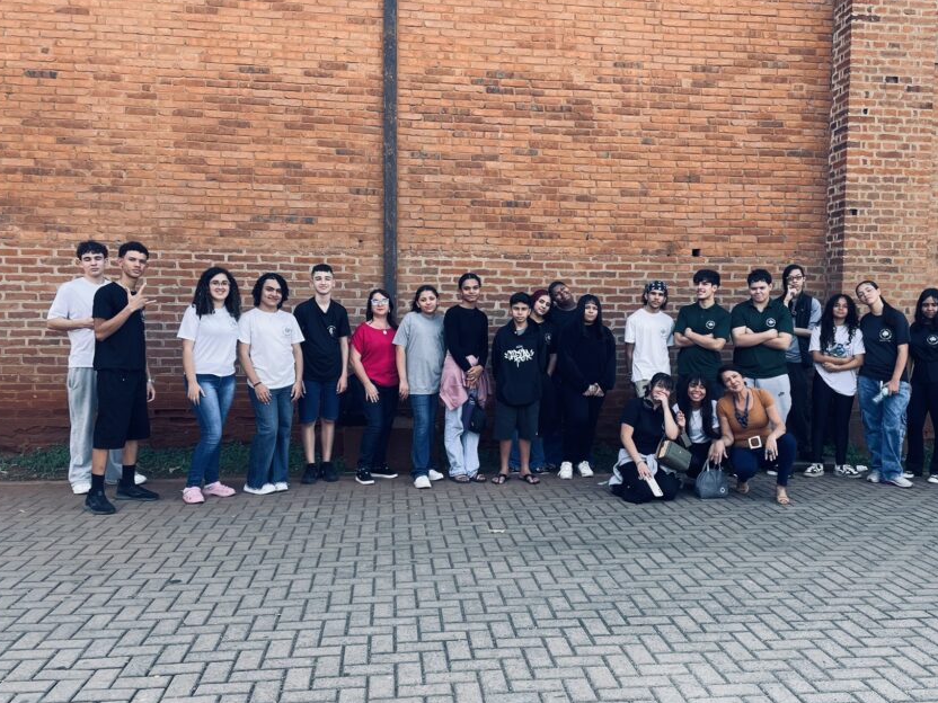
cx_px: 525
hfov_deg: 56.7
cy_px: 363
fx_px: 867
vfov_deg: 44.2
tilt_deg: -3.3
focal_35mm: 32
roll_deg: -0.8
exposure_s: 1/299
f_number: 1.6
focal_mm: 4.2
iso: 32
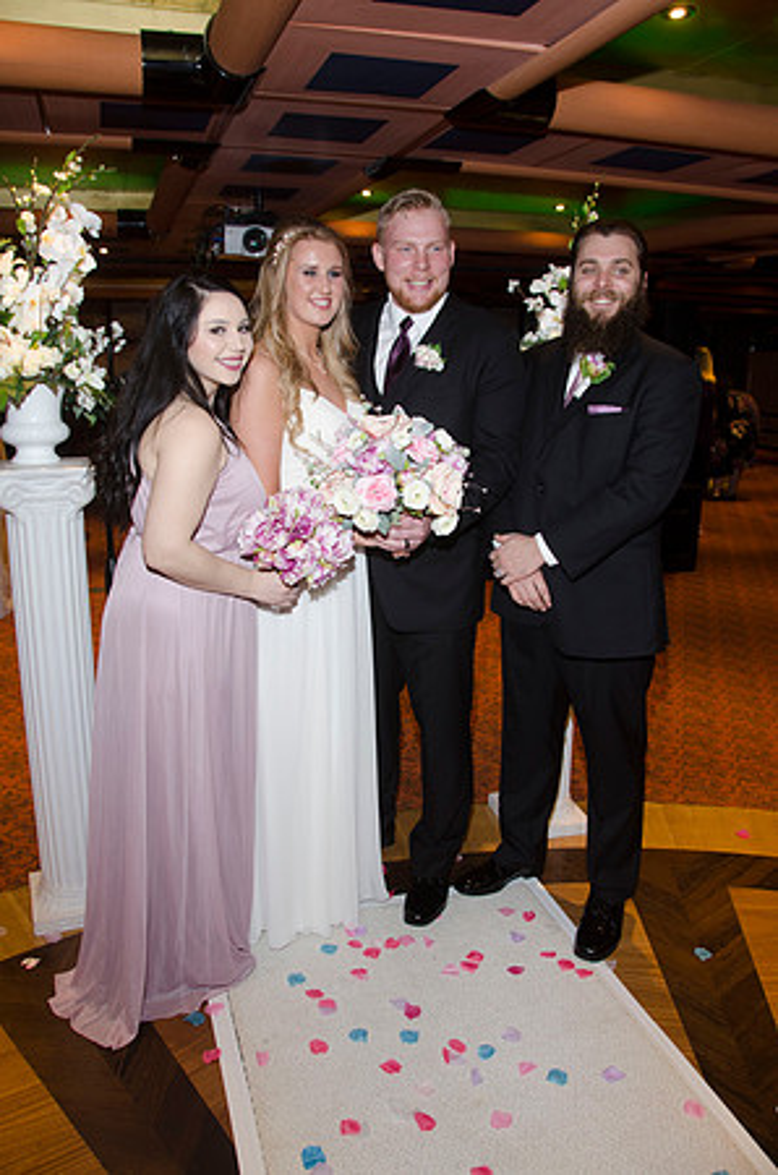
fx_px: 879
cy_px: 588
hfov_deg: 47.7
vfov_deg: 67.5
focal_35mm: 27
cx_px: 389
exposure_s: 1/60
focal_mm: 18
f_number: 5.6
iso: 400
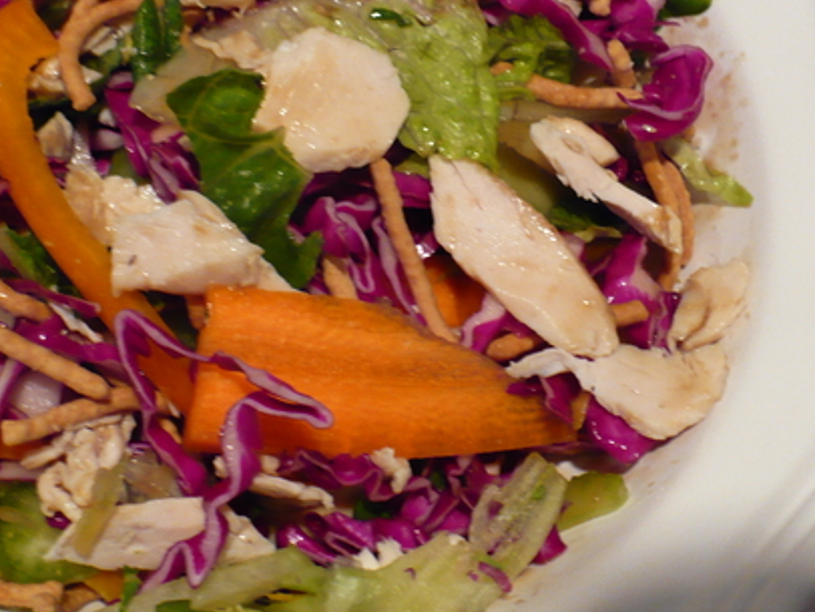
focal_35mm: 56
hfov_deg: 34.1
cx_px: 299
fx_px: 1319
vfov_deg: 25.9
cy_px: 190
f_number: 2.8
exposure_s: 1/10
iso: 200
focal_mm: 6.1
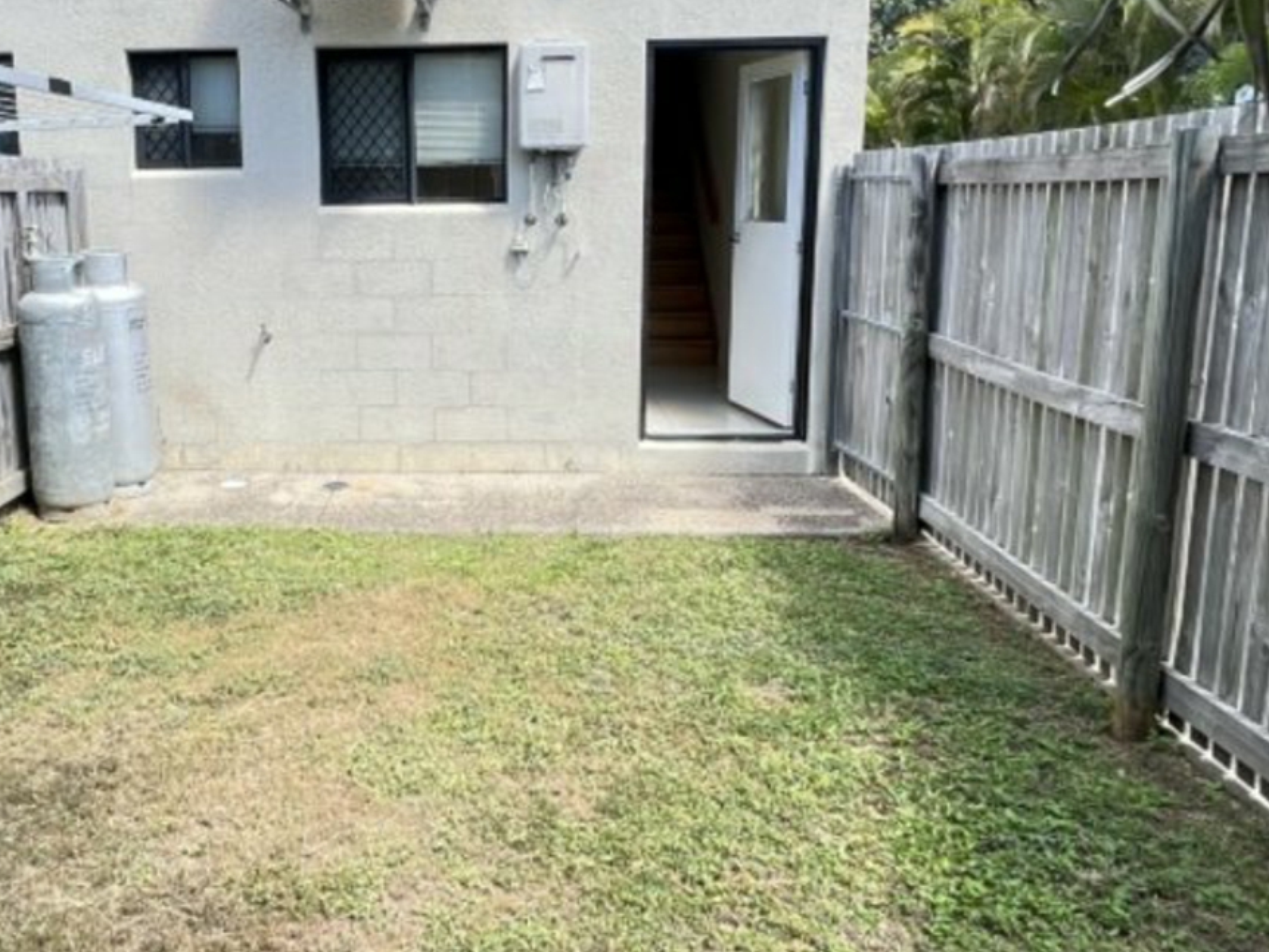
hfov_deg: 60.3
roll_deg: +1.8
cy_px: 371
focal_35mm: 29
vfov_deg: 47.9
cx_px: 433
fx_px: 1063
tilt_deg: -9.3
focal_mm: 1.57
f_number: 1.8
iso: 32
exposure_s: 1/191
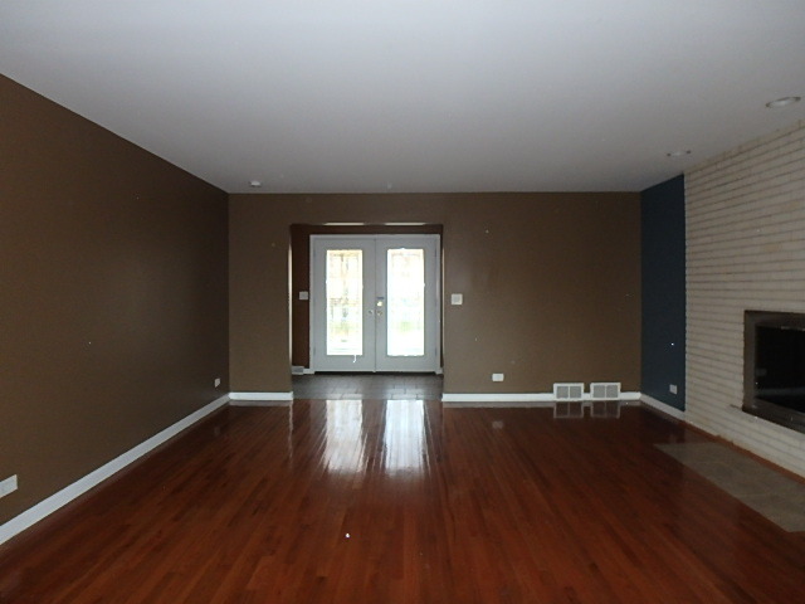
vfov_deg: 63.4
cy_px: 302
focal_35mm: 21
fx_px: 488
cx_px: 402
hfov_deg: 79.0
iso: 400
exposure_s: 1/30
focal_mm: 3.7
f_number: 3.5
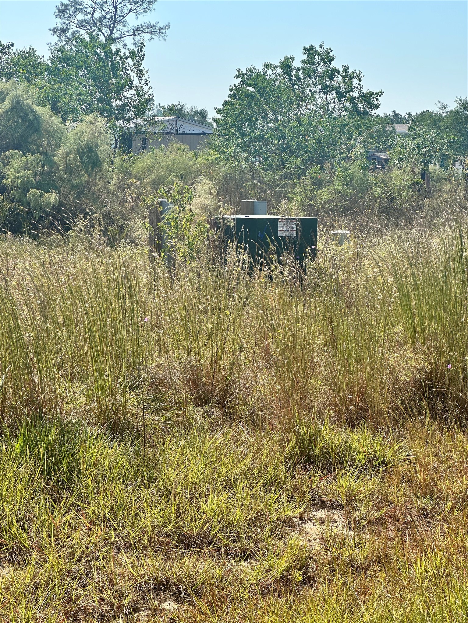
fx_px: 1388
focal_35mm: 77
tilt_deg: -3.4
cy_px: 312
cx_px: 234
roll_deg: -3.4
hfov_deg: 19.1
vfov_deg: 25.3
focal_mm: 9
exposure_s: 1/690
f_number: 2.8
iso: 32
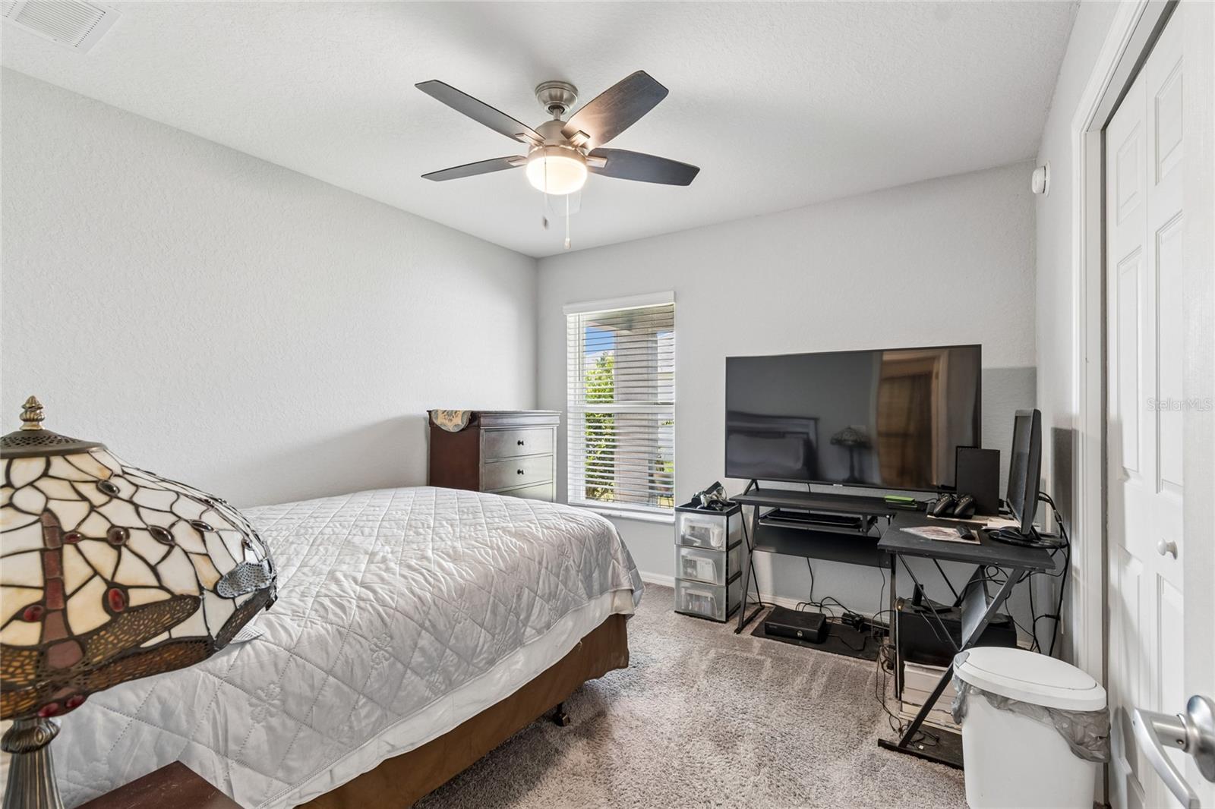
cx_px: 608
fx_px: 506
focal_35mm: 15
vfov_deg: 77.3
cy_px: 404
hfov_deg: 100.4
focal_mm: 10
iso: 100
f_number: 7.1
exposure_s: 1/5
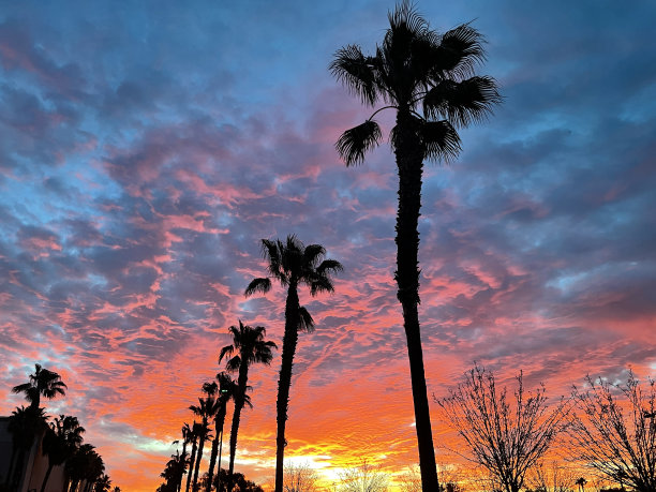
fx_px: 493
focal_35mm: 26
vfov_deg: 53.1
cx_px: 328
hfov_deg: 67.3
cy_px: 246
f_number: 1.6
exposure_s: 1/67
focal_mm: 4.2
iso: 125
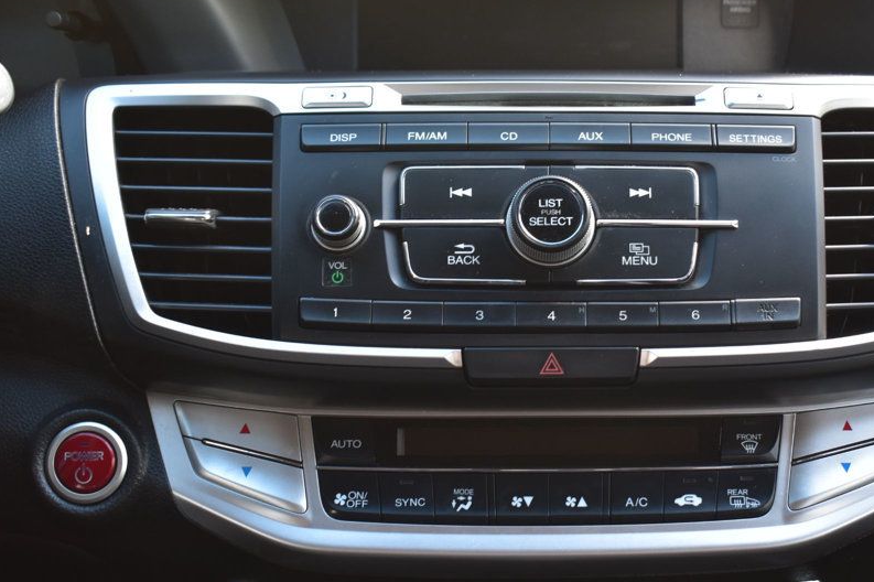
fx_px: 1505
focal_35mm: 62
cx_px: 562
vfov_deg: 21.9
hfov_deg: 32.2
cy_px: 314
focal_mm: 32
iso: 500
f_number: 6.3
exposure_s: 1/15
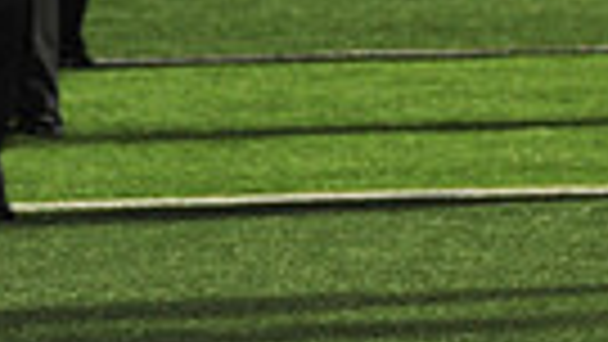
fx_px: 7643
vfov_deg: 2.5
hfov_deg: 4.5
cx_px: 1022
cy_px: -504
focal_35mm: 474
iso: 1000
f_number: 6.3
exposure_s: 1/80
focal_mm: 105
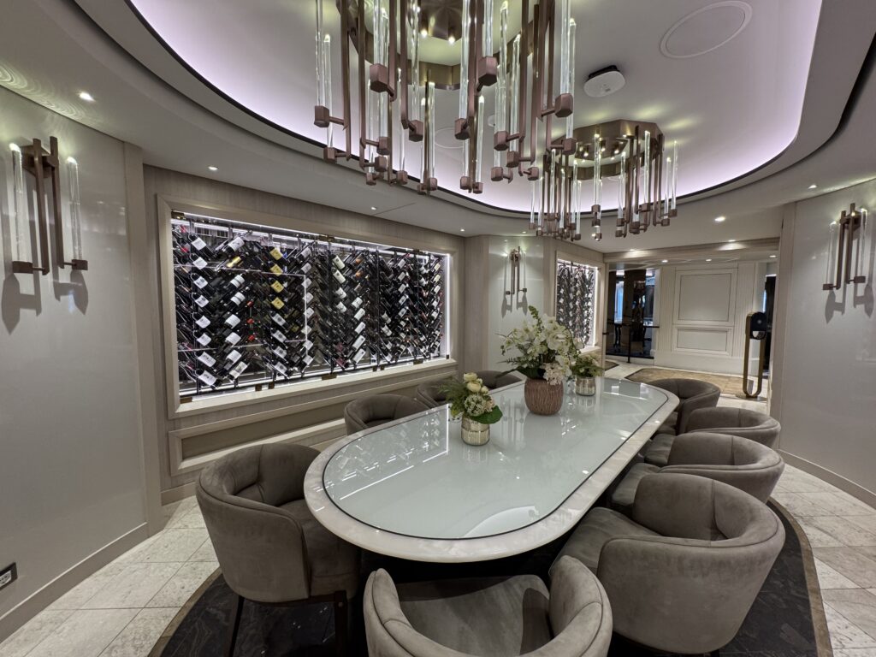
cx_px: 438
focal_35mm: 14
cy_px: 328
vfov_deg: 85.7
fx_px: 354
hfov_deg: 102.1
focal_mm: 2.22
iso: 200
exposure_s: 1/83
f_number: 2.2
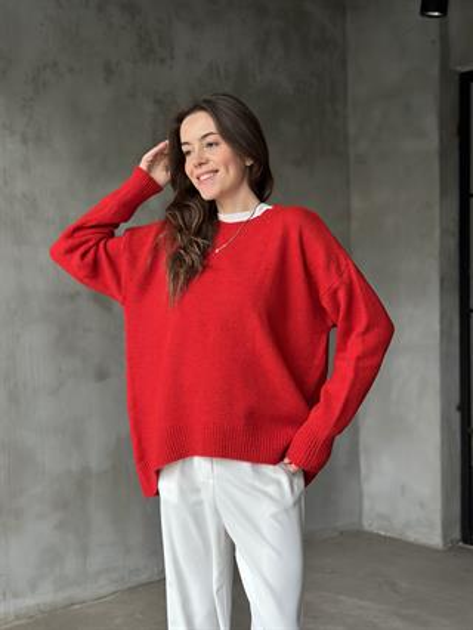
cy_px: 315
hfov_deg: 30.3
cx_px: 236
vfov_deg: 39.6
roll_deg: +0.0
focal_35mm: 48
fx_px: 874
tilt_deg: -0.5
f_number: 1.78
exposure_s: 1/71
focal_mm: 6.86
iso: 125
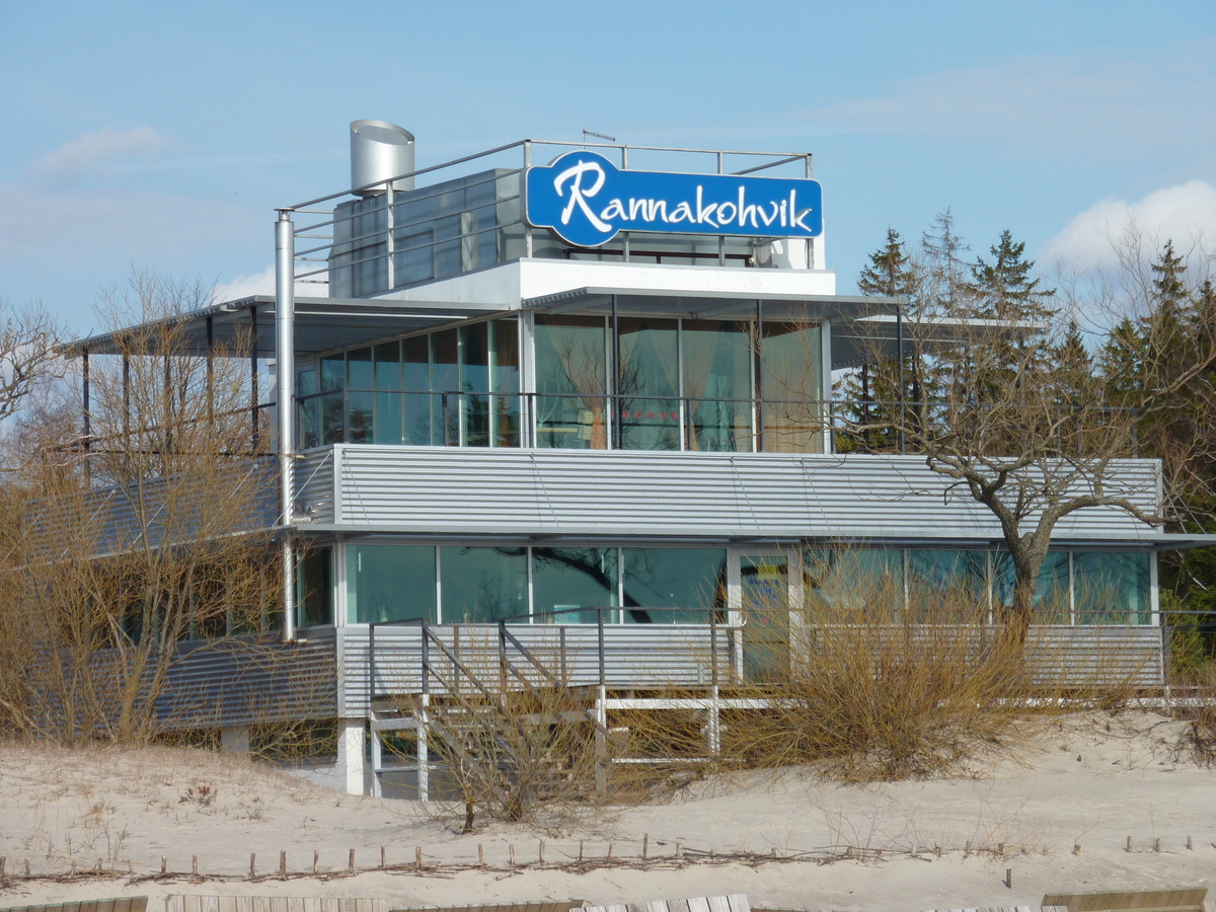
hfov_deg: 13.4
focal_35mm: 147
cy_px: 456
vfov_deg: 10.1
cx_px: 608
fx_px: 5164
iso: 80
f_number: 5.6
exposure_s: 1/500
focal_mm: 24.1
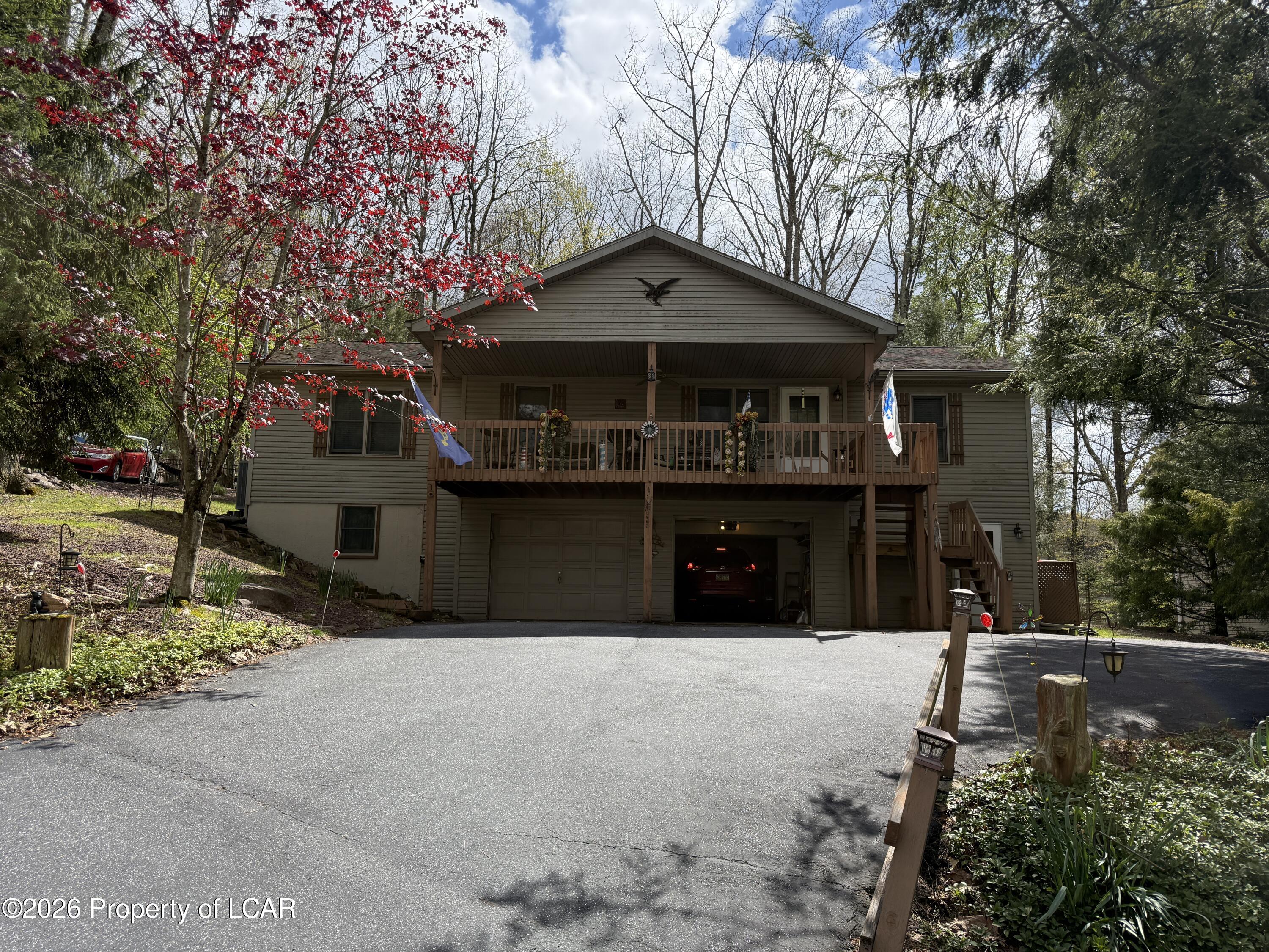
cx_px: 634
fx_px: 880
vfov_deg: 56.8
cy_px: 476
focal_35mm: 24
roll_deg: -0.3
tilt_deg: +8.1
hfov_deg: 71.6
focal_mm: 6.76
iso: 100
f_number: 1.78
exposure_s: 1/4167
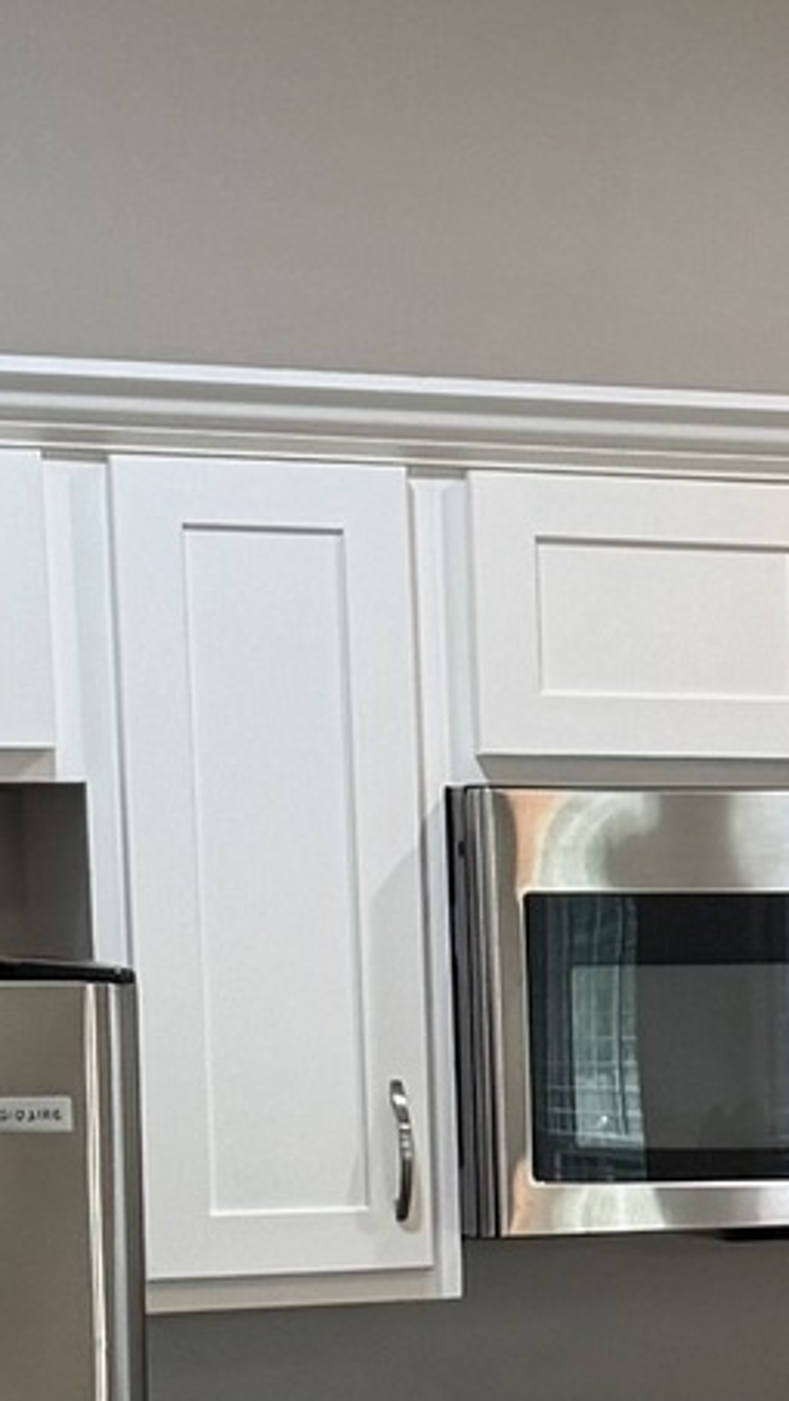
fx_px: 4944
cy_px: 1283
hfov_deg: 8.6
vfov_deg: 15.9
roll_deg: +0.5
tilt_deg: -4.9
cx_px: 1655
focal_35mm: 133
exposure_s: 1/60
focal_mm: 6.76
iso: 160
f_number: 1.78
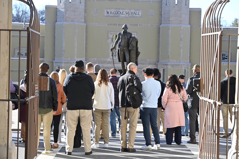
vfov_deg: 13.7
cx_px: 120
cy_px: 80
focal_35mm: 100
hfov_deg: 20.4
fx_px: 664
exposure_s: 1/1000
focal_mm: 100
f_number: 5.6
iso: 640
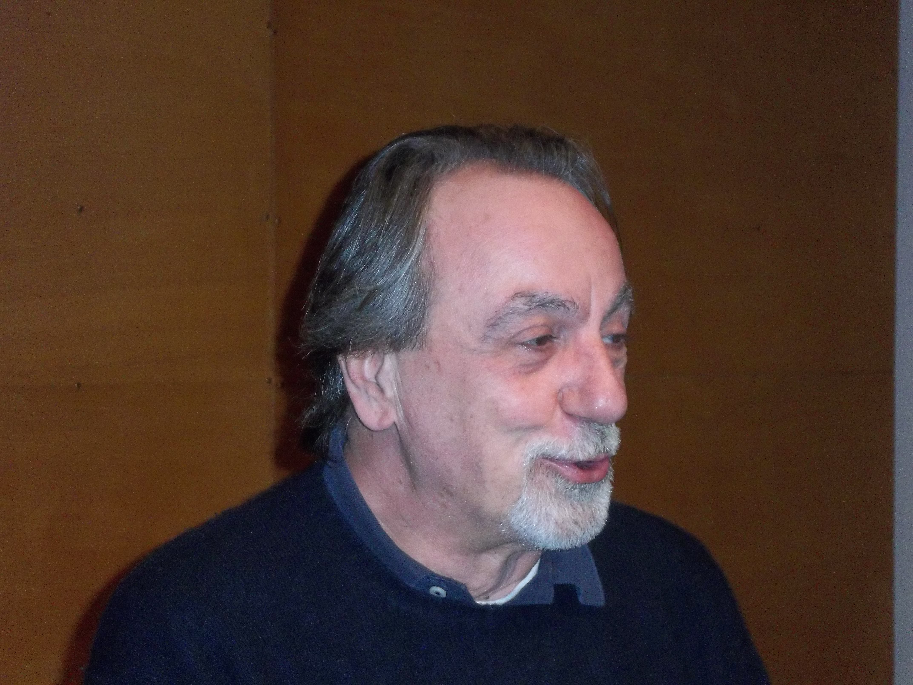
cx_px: 456
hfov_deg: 18.2
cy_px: 342
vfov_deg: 13.7
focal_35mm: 108
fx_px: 2849
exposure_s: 1/60
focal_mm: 19.6
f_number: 5
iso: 320
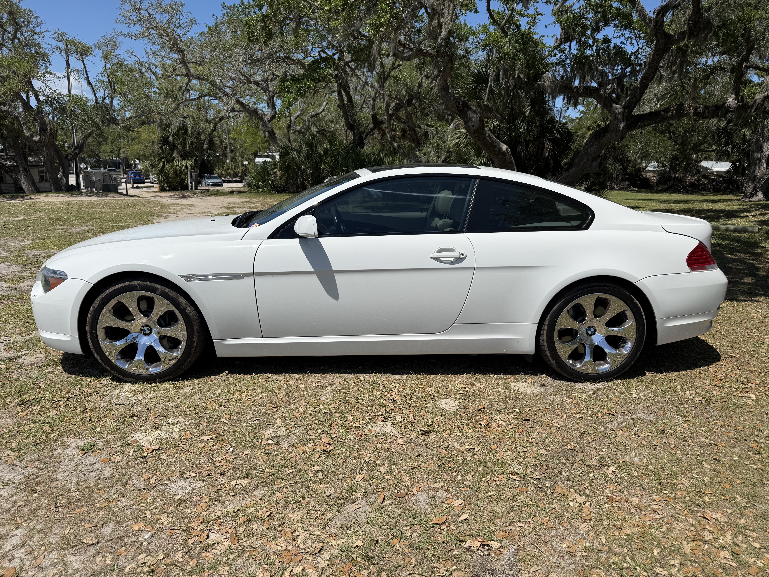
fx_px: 533
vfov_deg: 56.8
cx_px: 384
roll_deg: -0.5
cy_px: 288
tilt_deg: -12.4
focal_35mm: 24
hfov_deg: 71.6
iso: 80
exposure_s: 1/7353
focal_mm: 6.76
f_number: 1.78
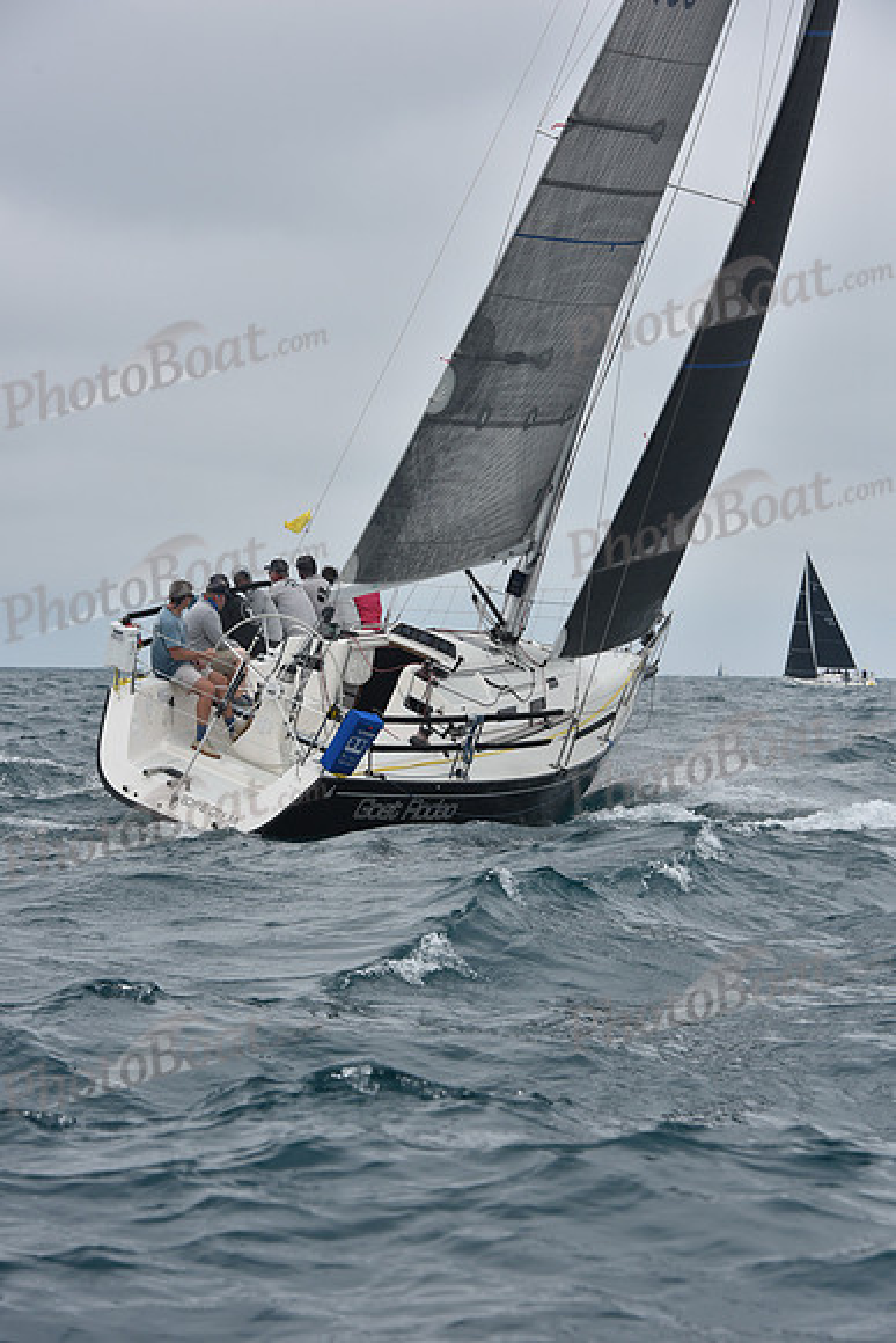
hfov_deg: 11.0
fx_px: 4664
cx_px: 448
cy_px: 672
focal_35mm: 125
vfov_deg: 16.4
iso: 250
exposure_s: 1/800
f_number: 10
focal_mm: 125
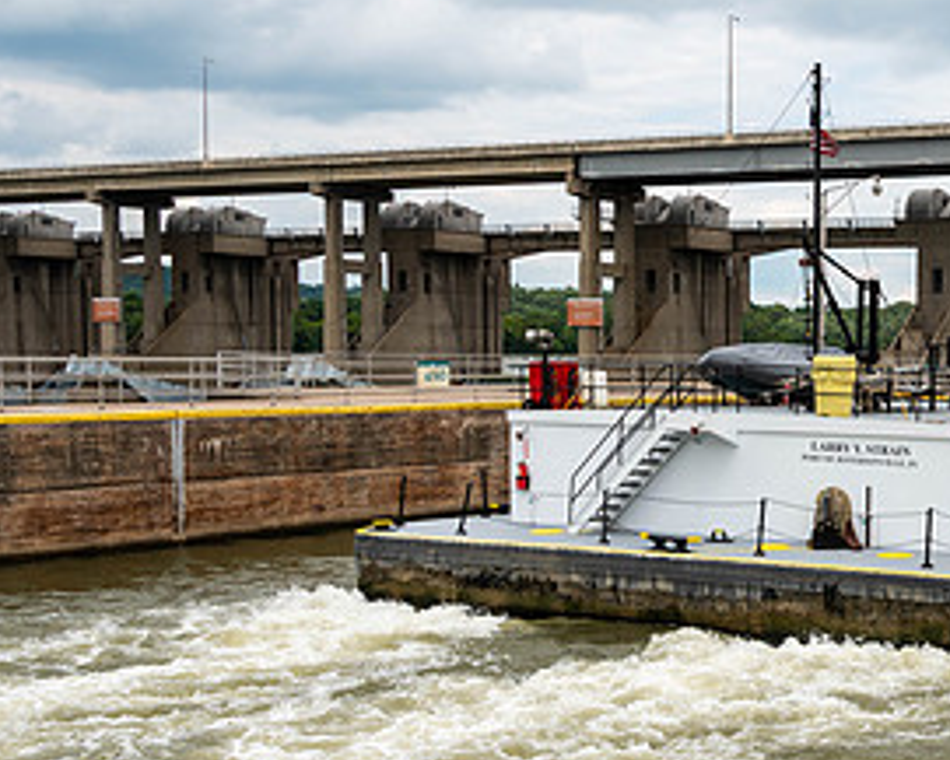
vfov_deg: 23.1
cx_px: 978
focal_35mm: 66
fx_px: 1856
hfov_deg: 26.9
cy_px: 482
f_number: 10
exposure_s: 1/160
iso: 100
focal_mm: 32
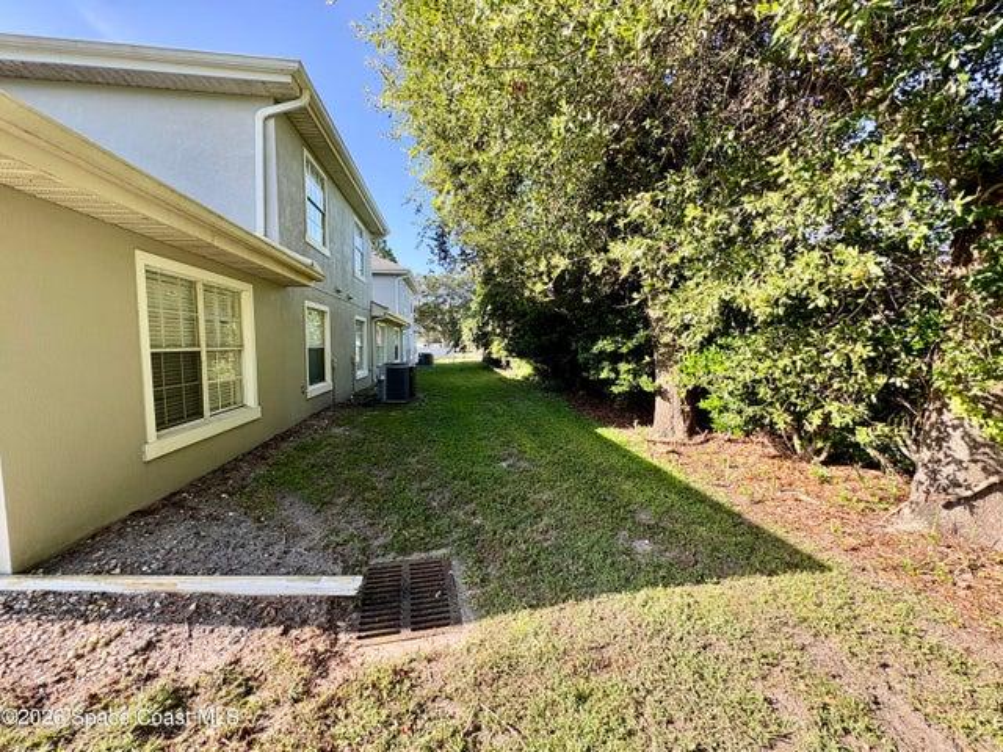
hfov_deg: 102.1
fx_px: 406
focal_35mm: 14
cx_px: 502
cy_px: 376
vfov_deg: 85.7
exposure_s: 1/277
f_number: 2.2
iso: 64
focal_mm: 2.22
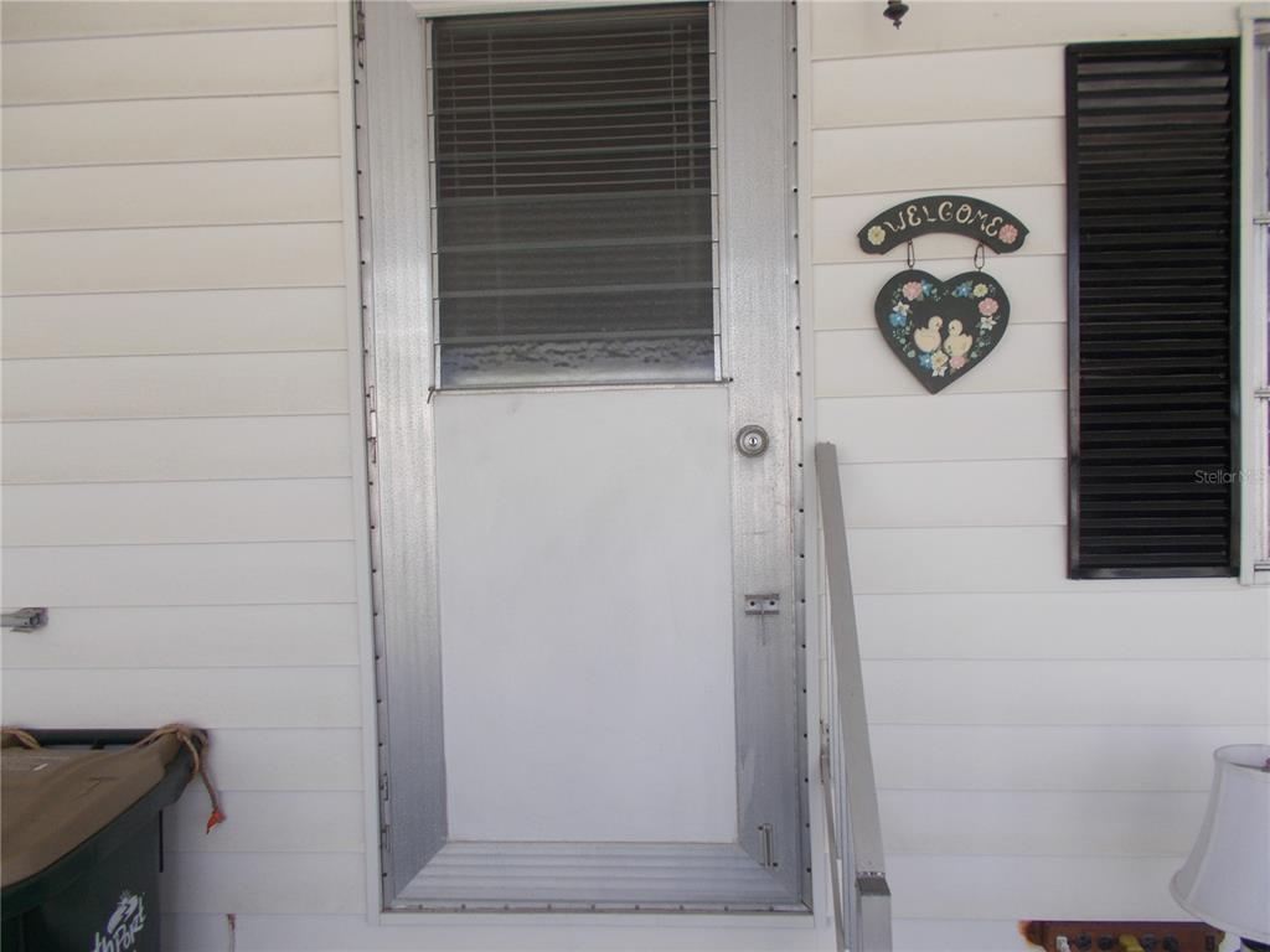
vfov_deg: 53.1
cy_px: 476
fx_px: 954
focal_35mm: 26
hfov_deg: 67.3
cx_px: 635
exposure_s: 1/160
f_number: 3.2
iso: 80
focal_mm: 4.6
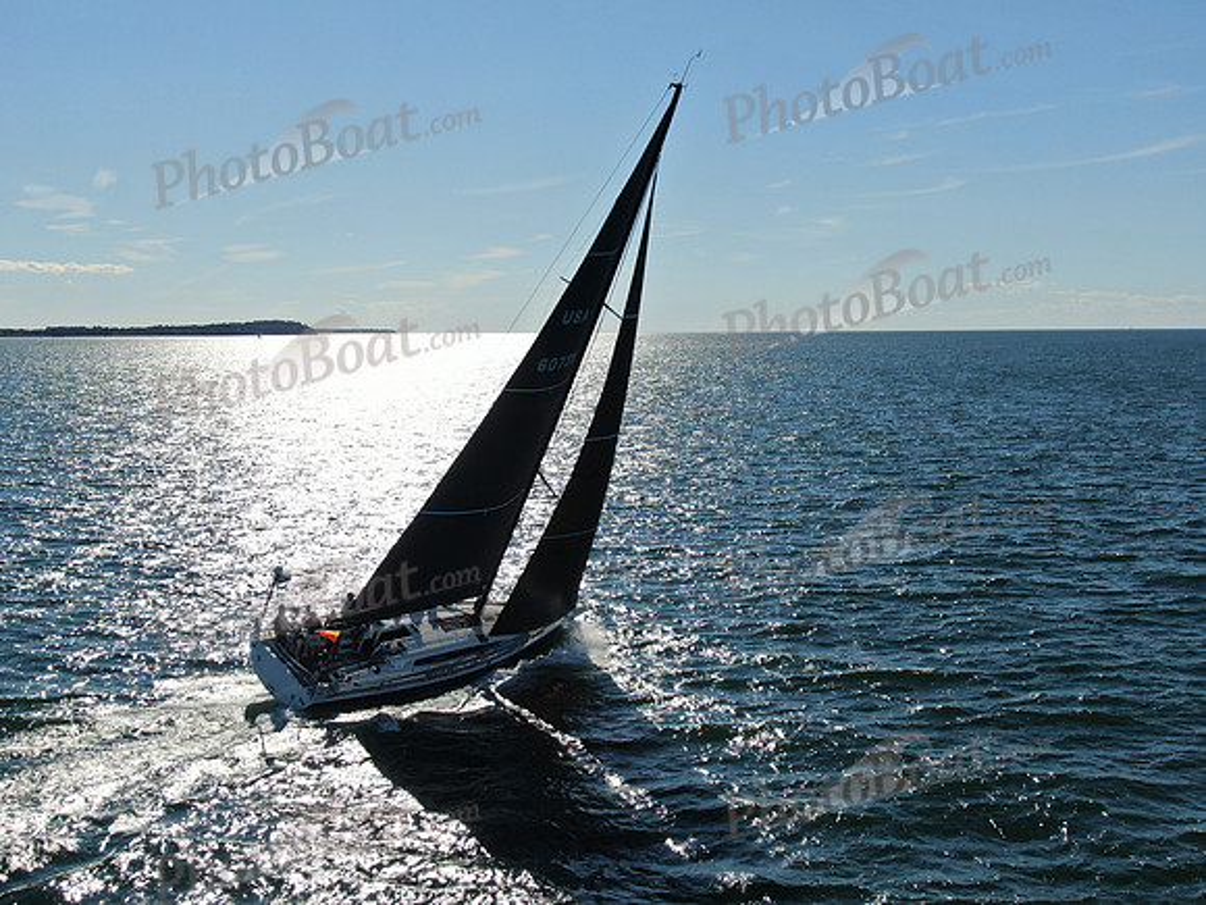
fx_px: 1428
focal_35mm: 41
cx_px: 603
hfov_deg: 45.8
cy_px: 452
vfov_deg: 35.1
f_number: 3.5
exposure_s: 1/2000
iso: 100
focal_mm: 7.07
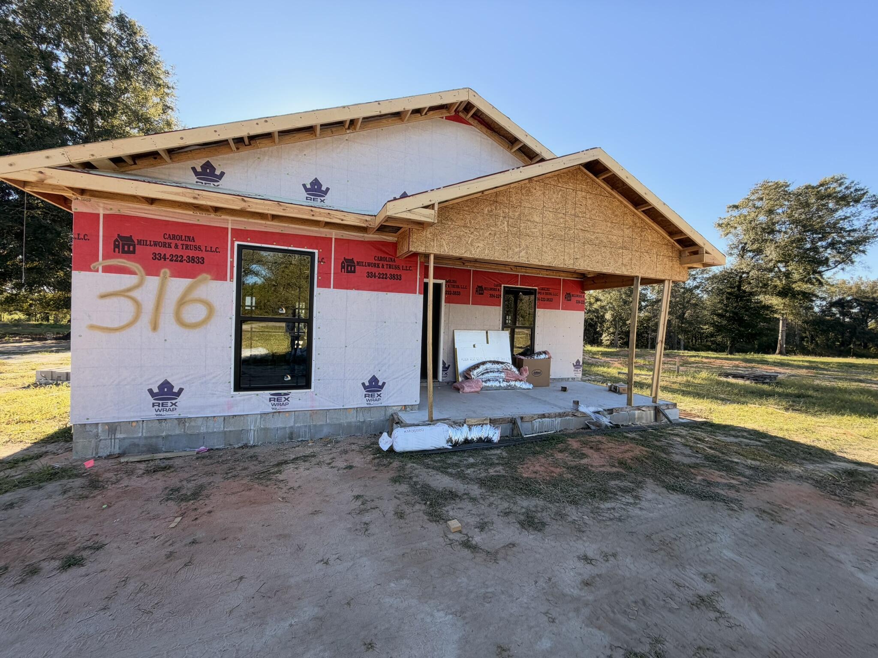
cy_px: 329
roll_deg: -0.2
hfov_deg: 102.1
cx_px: 439
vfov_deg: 85.7
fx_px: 355
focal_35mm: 14
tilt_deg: -1.1
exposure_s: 1/502
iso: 50
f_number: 2.2
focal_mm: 2.22
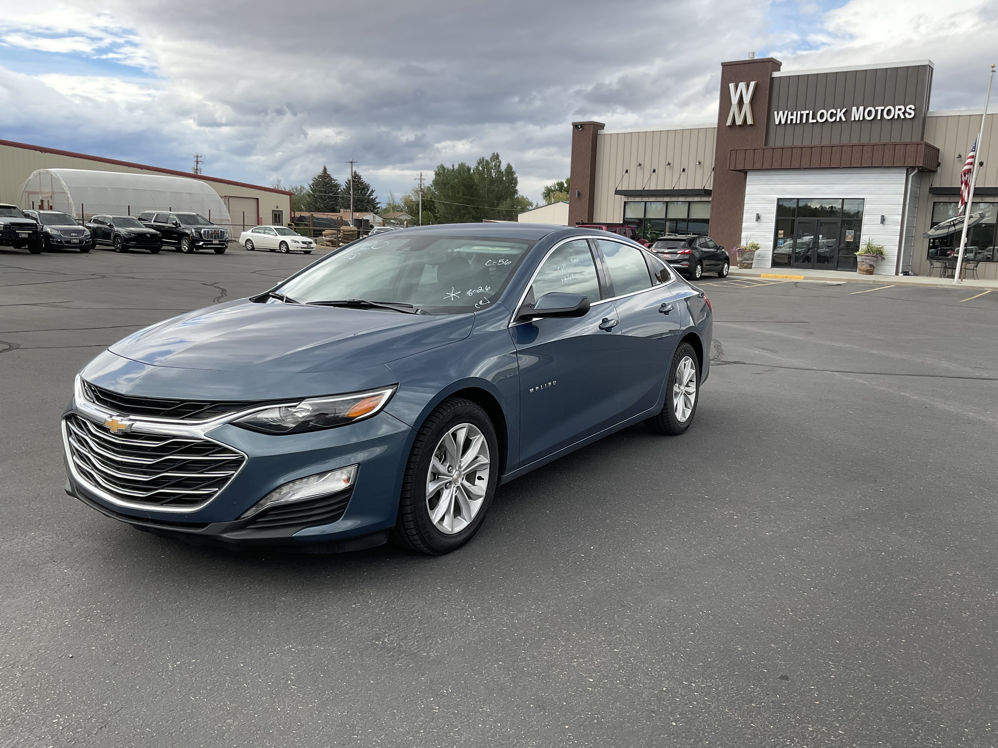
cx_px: 499
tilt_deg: -9.5
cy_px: 374
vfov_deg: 48.2
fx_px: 836
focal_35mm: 29
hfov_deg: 61.7
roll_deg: -1.6
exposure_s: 1/816
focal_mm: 3
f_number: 1.8
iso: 16
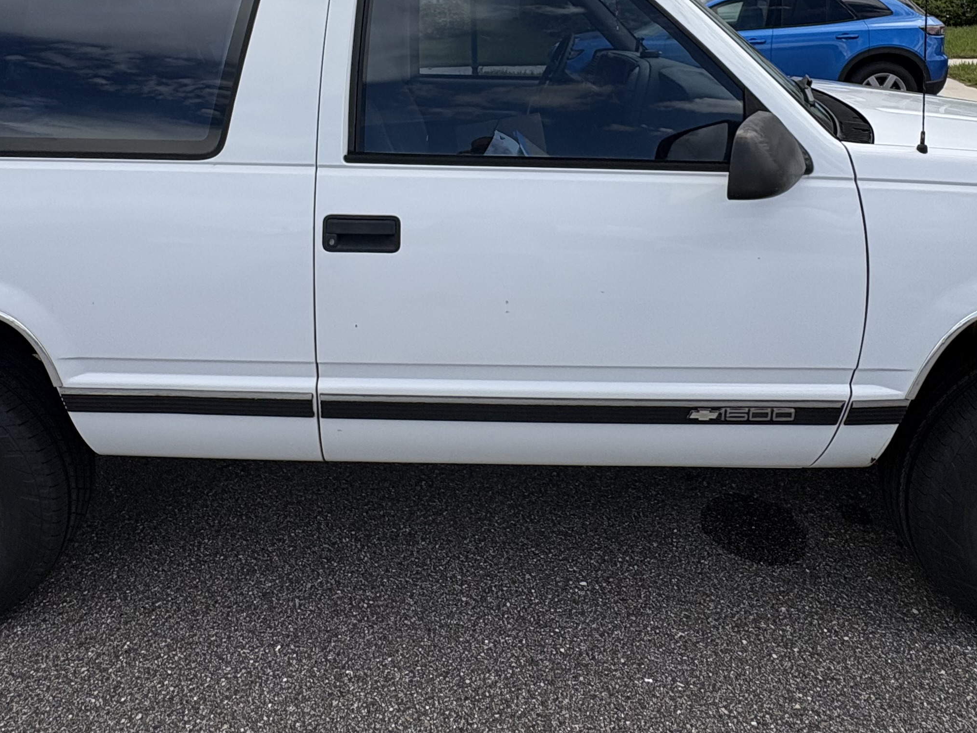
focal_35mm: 28
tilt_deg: -8.4
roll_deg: +2.1
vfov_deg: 45.9
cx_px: 448
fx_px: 790
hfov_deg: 63.3
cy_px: 100
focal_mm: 2.22
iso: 50
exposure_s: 1/2083
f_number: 2.2
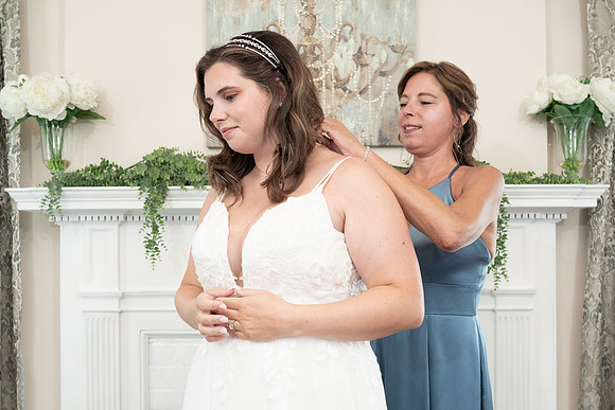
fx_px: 689
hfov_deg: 48.1
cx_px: 310
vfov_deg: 33.1
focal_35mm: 40
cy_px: 232
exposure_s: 1/200
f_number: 5.6
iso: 2000
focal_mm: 35
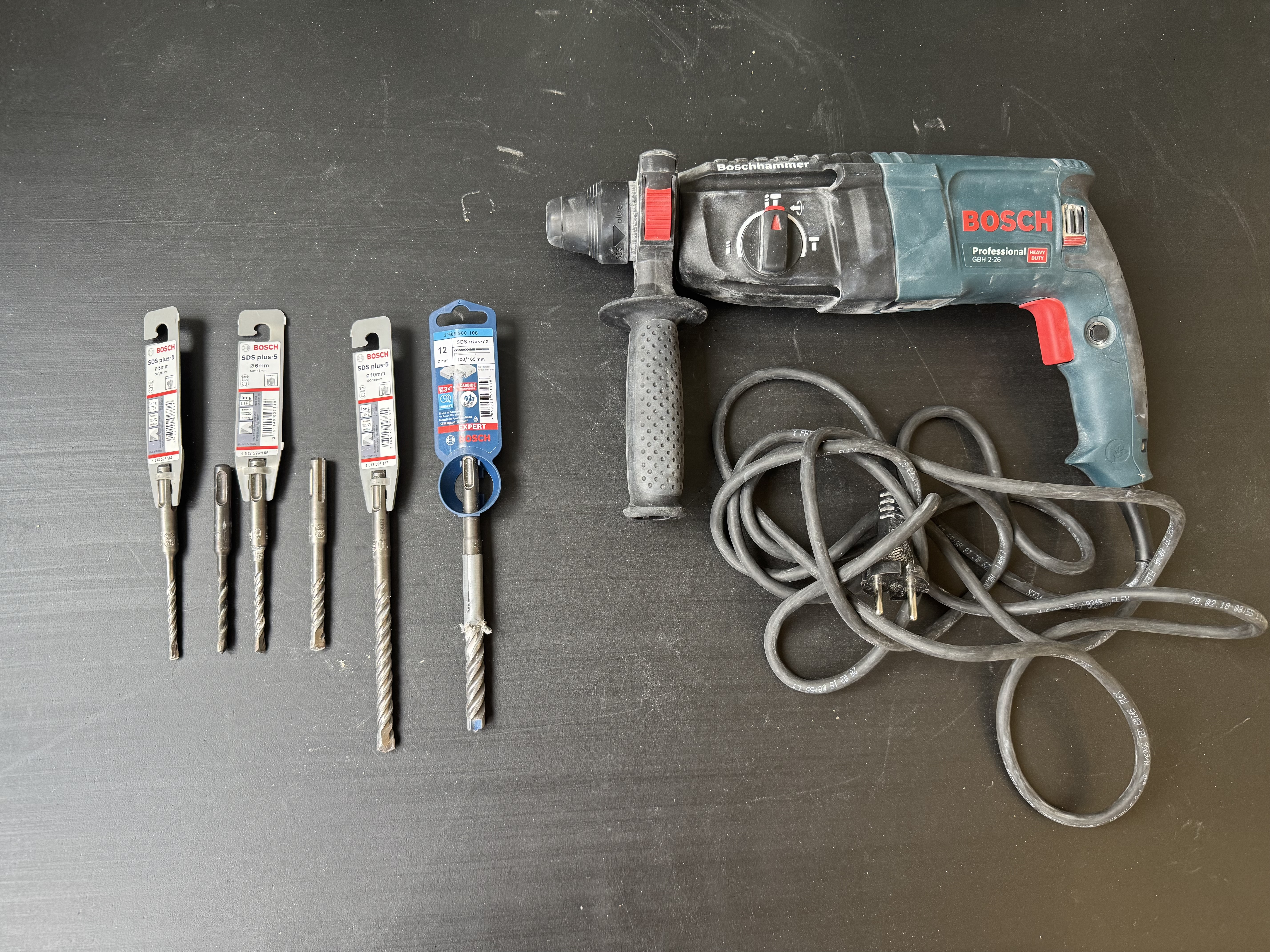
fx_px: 881
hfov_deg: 71.6
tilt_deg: -78.2
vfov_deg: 56.8
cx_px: 635
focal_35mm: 24
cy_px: 476
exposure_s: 1/60
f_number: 1.78
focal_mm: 6.76
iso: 250
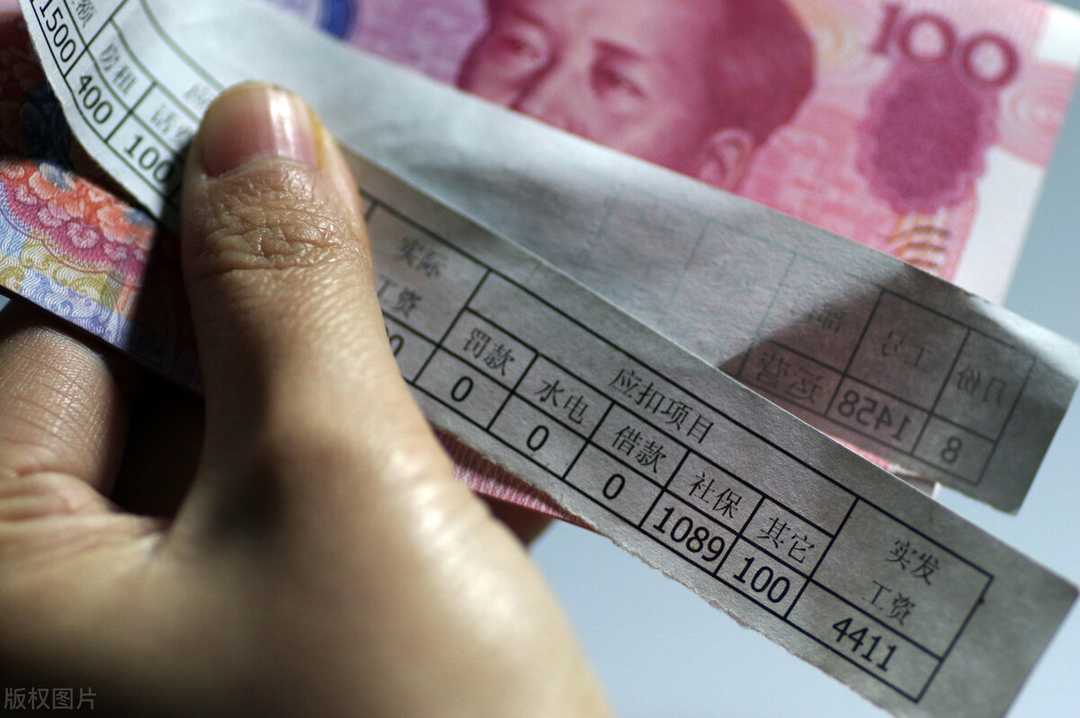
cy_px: 359
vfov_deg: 9.1
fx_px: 4496
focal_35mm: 150
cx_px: 540
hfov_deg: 13.7
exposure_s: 1/160
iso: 400
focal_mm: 100
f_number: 2.8
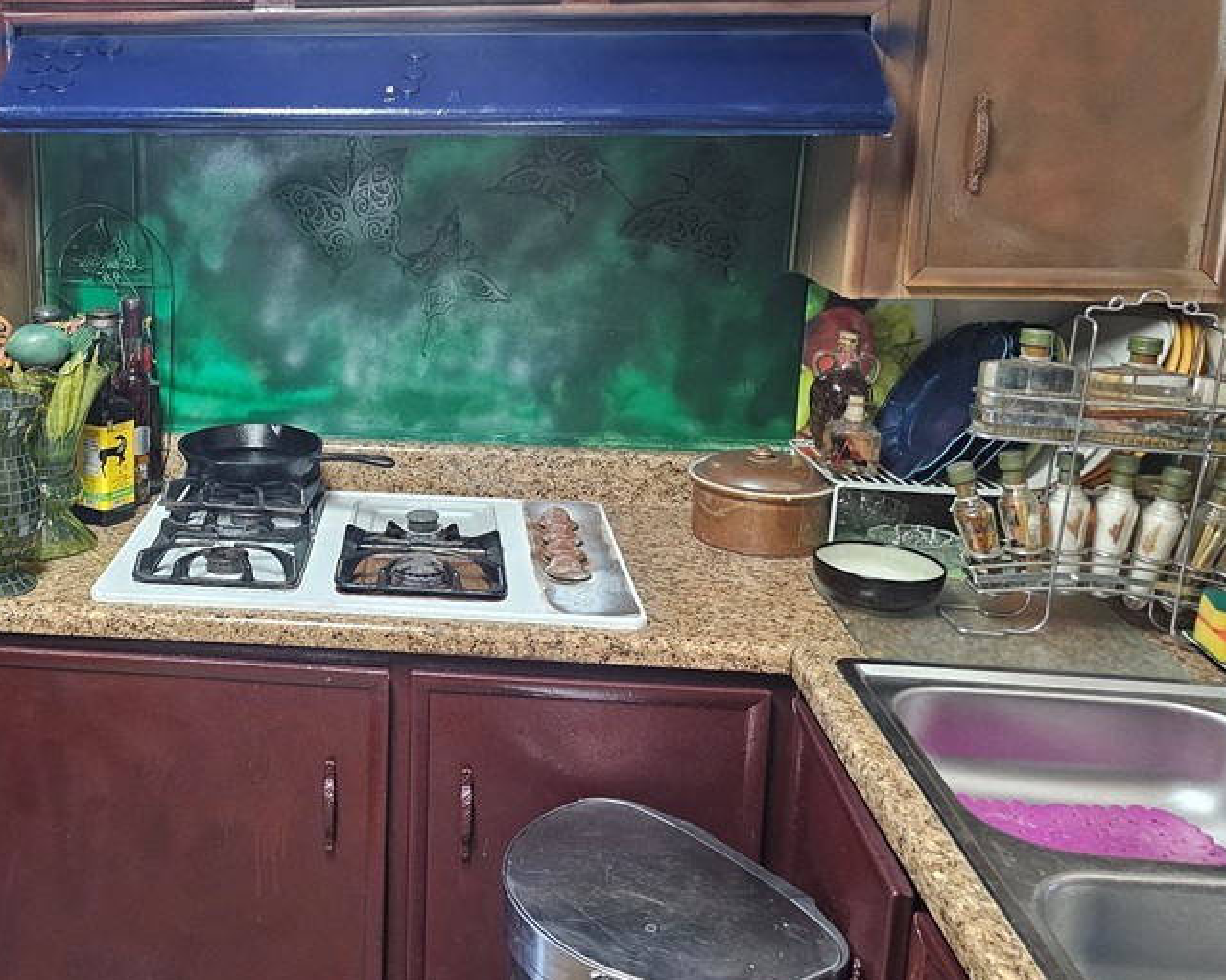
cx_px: 267
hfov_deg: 47.8
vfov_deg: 40.8
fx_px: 1306
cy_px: 362
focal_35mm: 36
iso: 640
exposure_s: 1/30
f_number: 1.7
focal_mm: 6.3
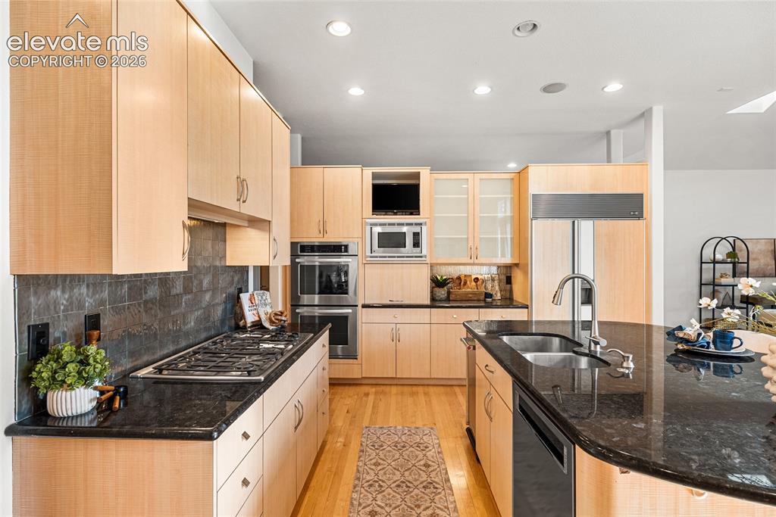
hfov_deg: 91.6
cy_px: 258
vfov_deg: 68.9
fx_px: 377
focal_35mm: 18
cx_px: 388
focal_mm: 17.5
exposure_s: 1/2.5
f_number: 8
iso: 200
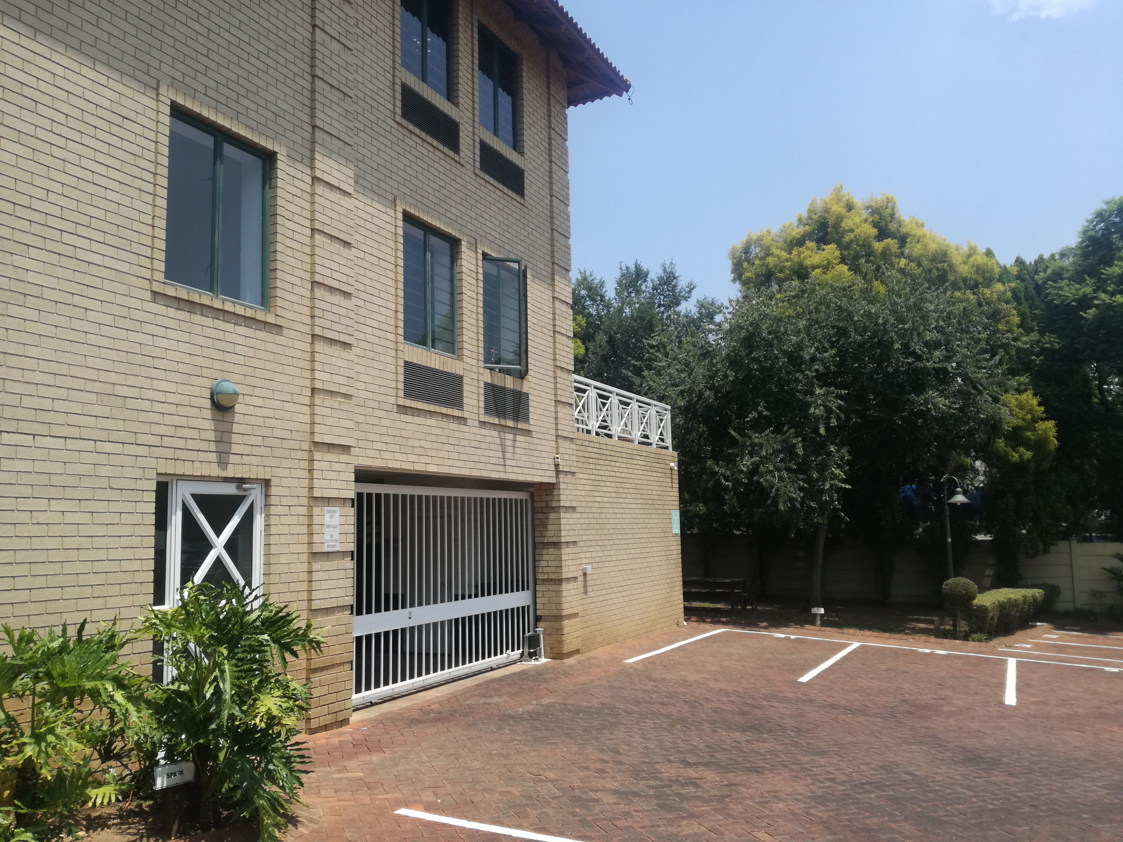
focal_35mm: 27
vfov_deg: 51.4
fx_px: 876
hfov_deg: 65.3
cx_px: 562
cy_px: 421
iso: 50
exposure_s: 1/1160
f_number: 2
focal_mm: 3.79
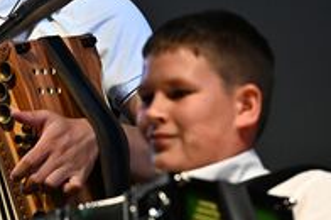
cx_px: 49
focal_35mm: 437
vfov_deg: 3.1
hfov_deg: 4.7
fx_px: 4011
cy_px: 3
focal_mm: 190
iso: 3200
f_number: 5
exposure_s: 1/500
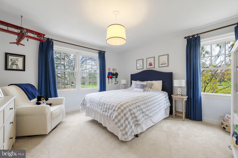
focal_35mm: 14
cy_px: 79
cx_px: 119
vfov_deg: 81.1
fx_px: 92
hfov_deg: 104.3
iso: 500
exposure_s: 1/8
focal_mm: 14
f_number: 6.3
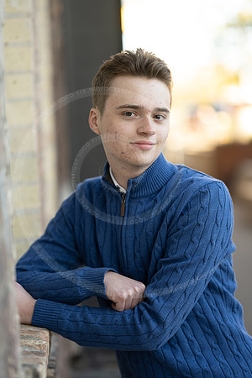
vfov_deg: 23.9
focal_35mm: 85
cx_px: 126
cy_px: 189
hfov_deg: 16.1
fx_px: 892
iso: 100
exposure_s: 1/160
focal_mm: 85
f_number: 1.8
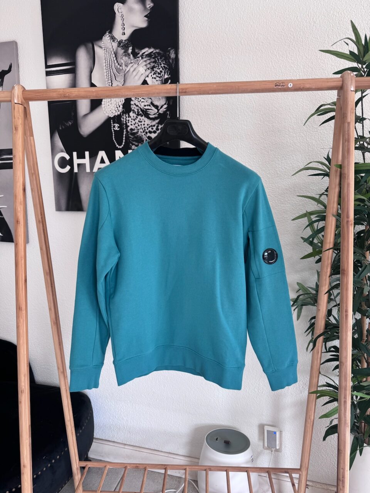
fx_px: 342
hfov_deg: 56.8
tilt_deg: -8.9
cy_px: 246
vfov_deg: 71.6
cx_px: 185
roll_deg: +1.2
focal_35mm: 24
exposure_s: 1/121
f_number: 1.78
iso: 100
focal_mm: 6.76
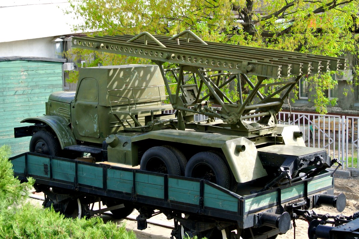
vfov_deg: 19.7
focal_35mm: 69
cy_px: 120
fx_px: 688
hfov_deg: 29.2
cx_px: 180
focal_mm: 25.9
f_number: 5.3
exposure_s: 1/125
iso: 100
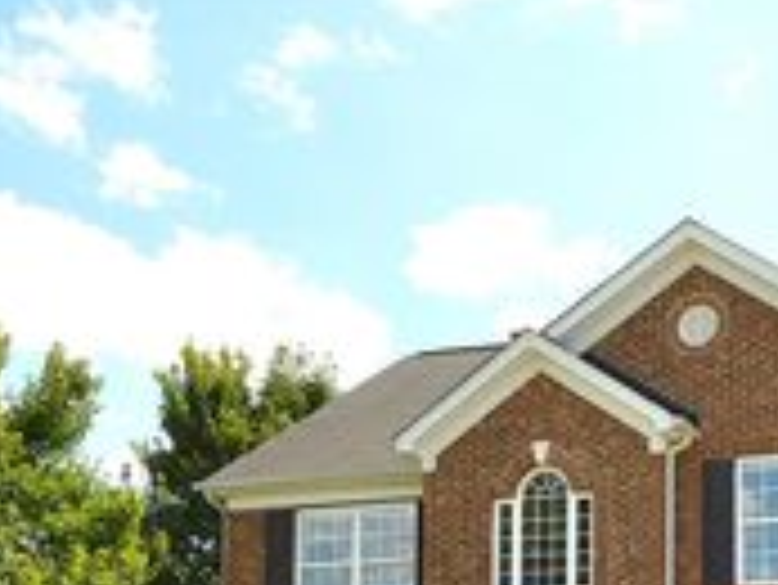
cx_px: 756
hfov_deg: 29.2
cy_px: 724
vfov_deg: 21.6
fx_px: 1403
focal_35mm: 62
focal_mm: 15
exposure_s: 1/200
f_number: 16
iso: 500
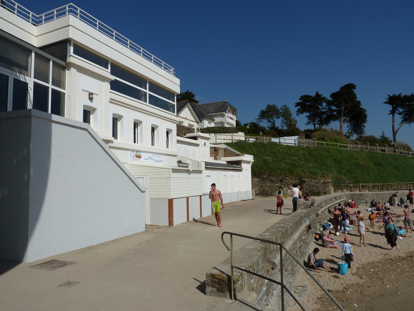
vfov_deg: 54.9
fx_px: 299
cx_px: 207
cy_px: 156
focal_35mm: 25
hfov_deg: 69.4
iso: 80
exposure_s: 1/800
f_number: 5.6
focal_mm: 4.1
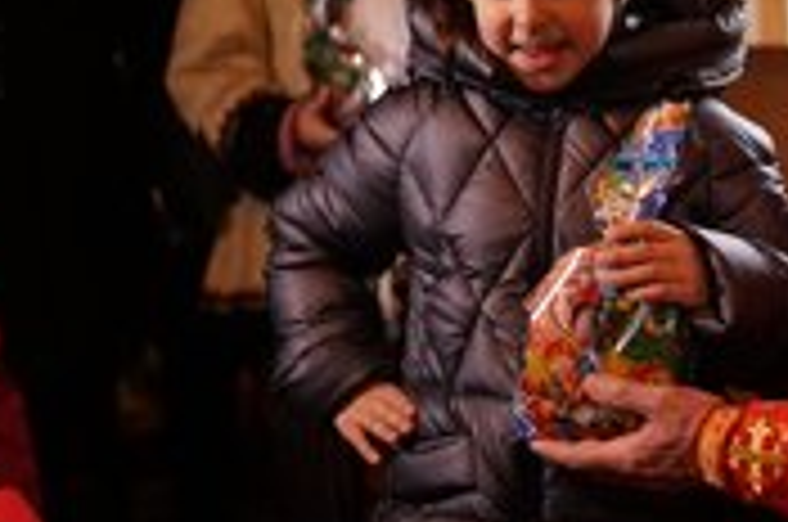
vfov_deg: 16.9
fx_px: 1748
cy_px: 126
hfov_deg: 24.4
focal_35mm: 80
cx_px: 761
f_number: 1.4
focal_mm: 35
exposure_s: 1/800
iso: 1600
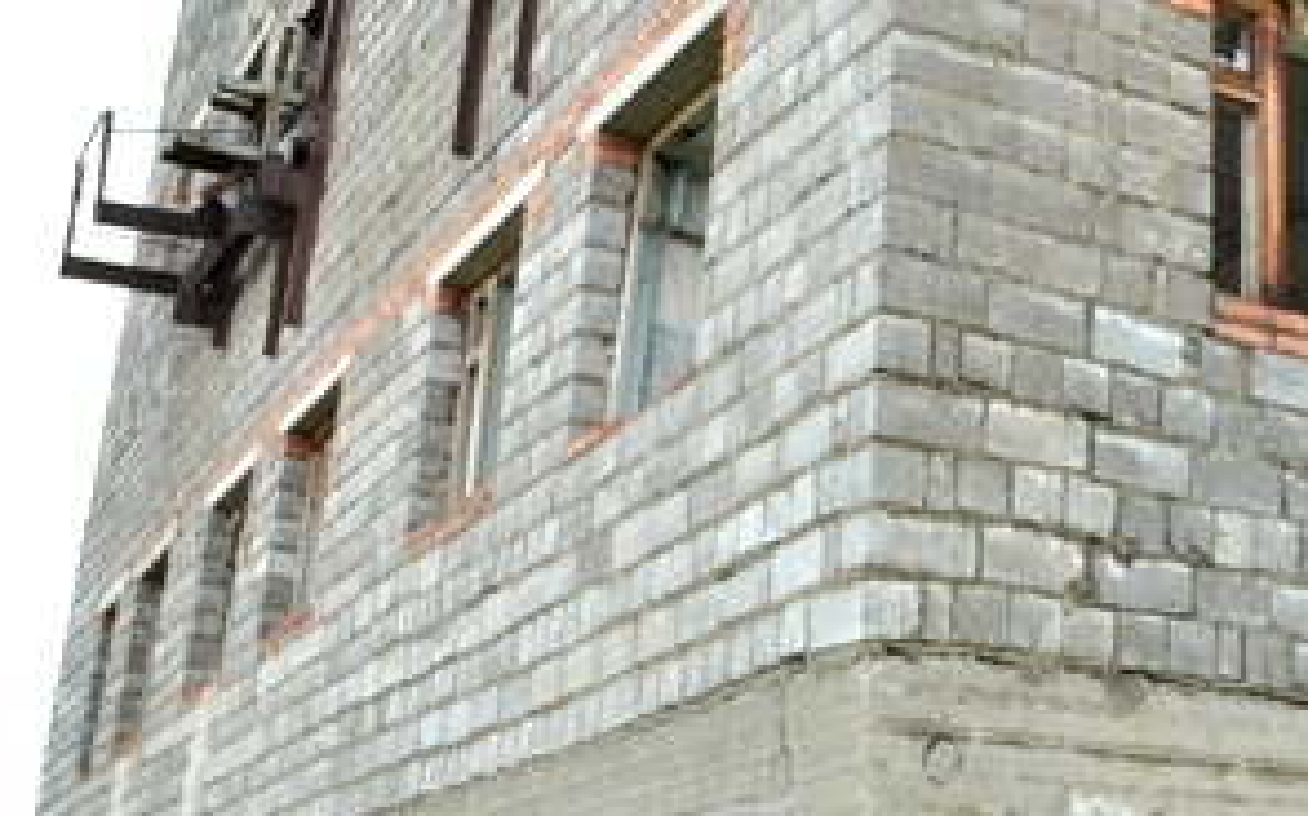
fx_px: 1995
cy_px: 213
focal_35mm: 56
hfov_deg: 33.7
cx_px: 1259
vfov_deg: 22.9
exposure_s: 1/80
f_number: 14
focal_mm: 18
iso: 500
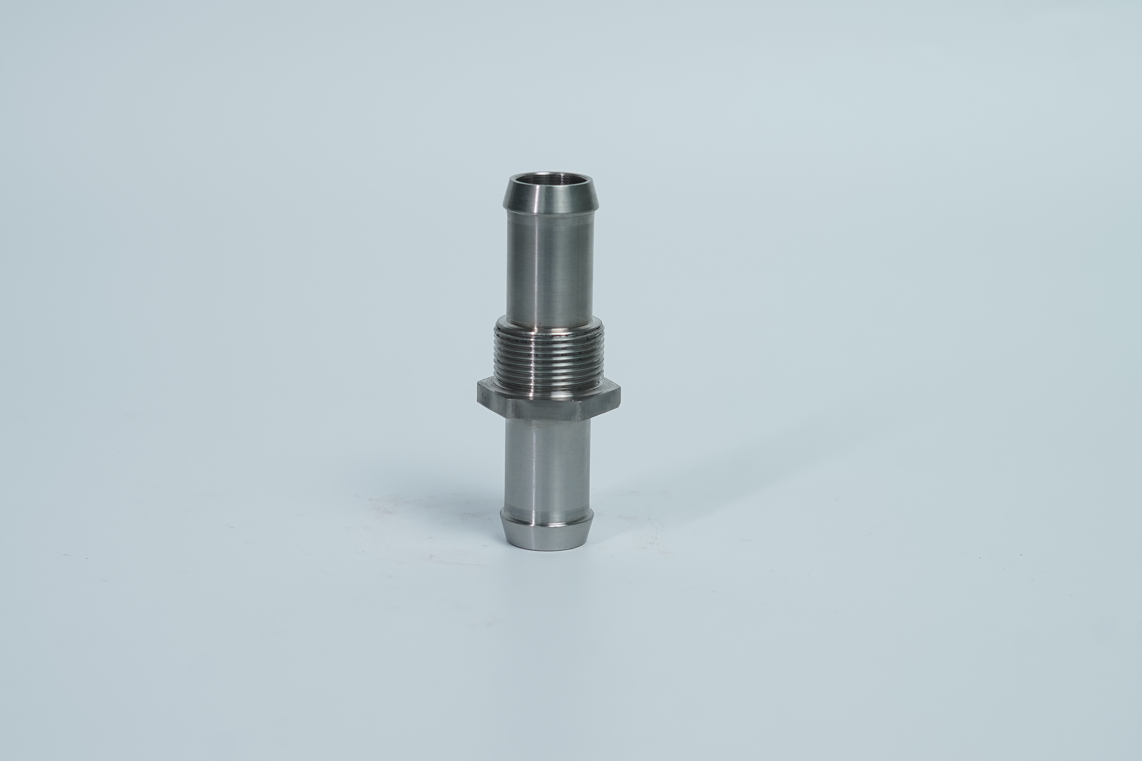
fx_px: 2379
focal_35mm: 75
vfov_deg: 18.2
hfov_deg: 27.0
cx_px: 571
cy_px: 380
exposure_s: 1/160
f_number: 4.5
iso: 250
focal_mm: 50
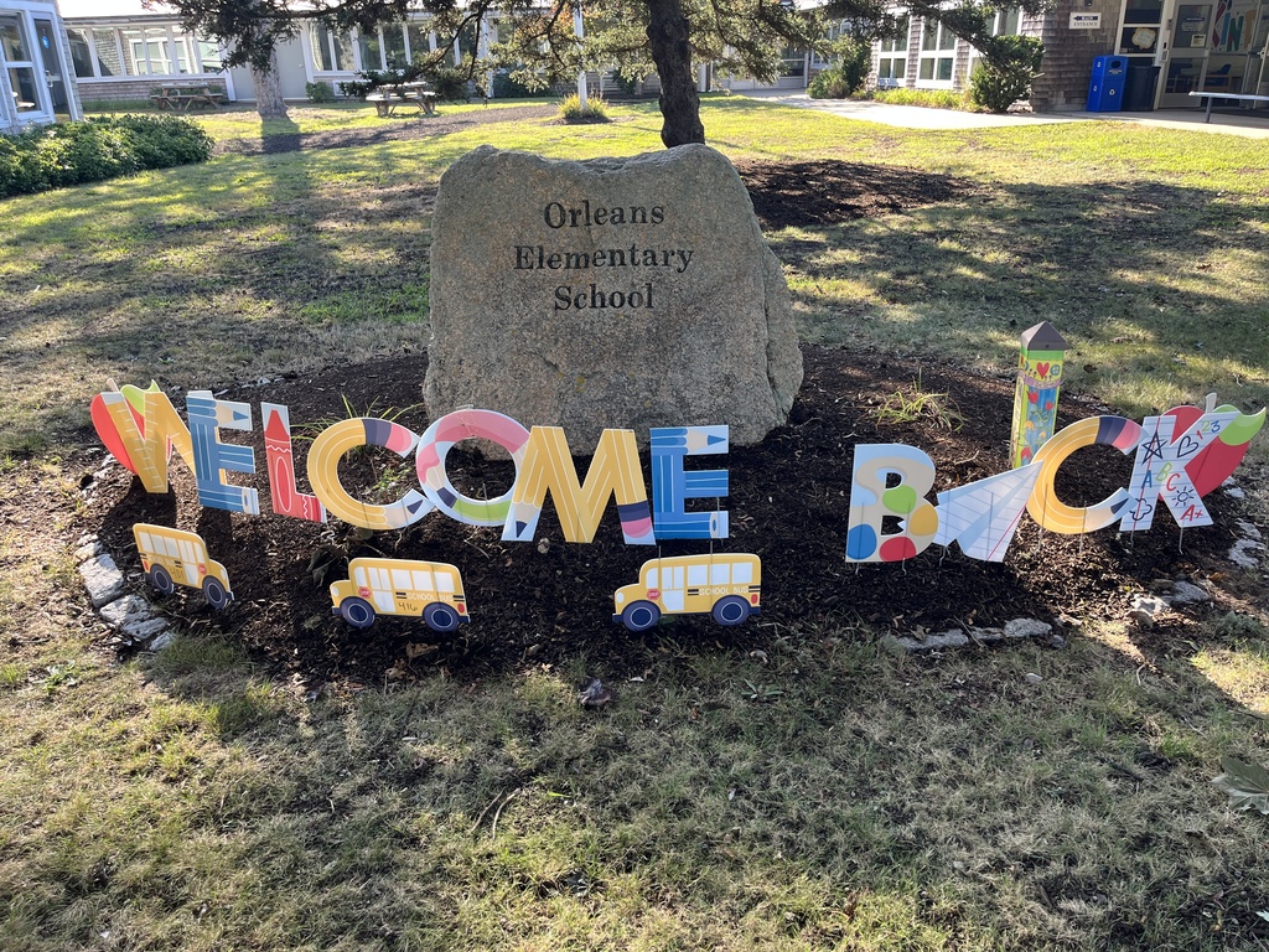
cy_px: 476
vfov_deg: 53.1
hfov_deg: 67.3
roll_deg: +1.5
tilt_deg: -24.4
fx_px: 953
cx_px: 634
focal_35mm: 26
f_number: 1.6
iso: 40
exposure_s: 1/202
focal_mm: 5.1
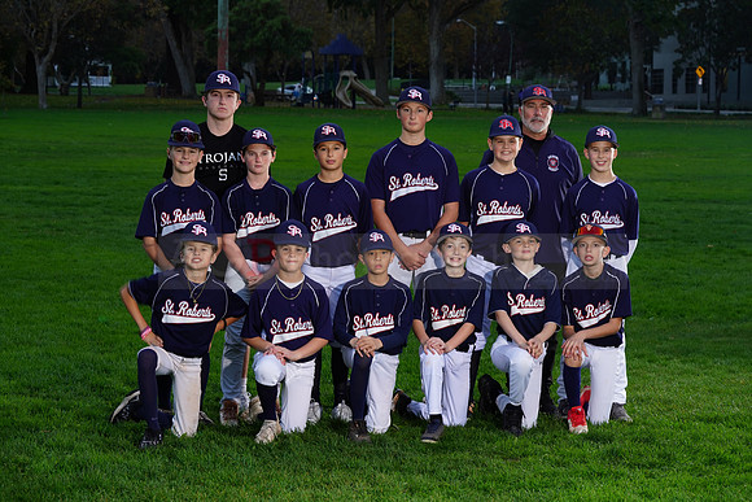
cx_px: 376
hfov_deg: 20.4
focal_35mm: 100
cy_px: 251
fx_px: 2089
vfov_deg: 13.7
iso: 320
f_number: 10
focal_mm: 100
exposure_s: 1/25
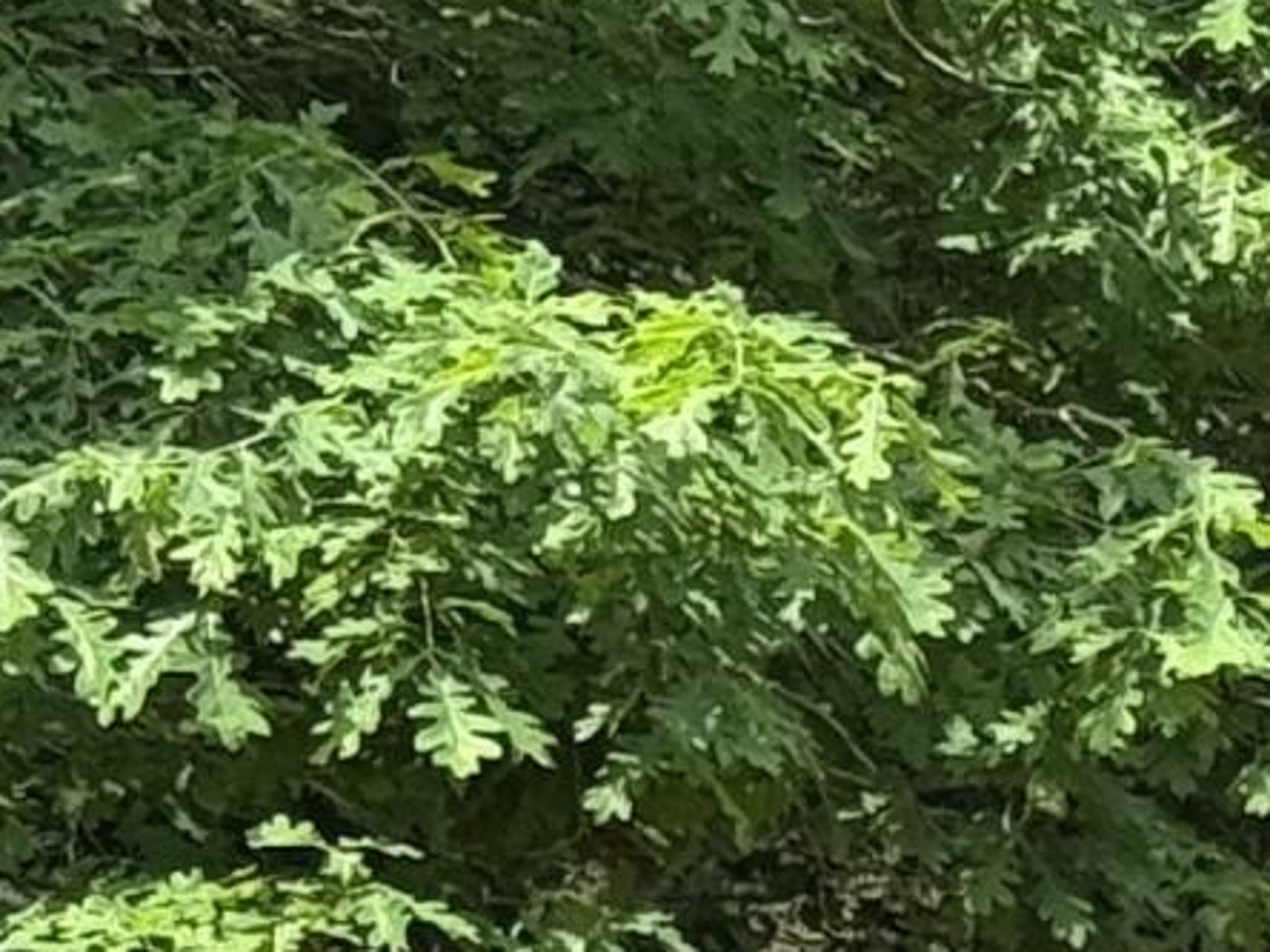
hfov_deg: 5.9
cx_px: 3126
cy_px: 1918
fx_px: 11887
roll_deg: +0.0
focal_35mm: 324
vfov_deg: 4.5
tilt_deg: -2.3
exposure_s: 1/1724
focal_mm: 6.76
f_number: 1.78
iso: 64
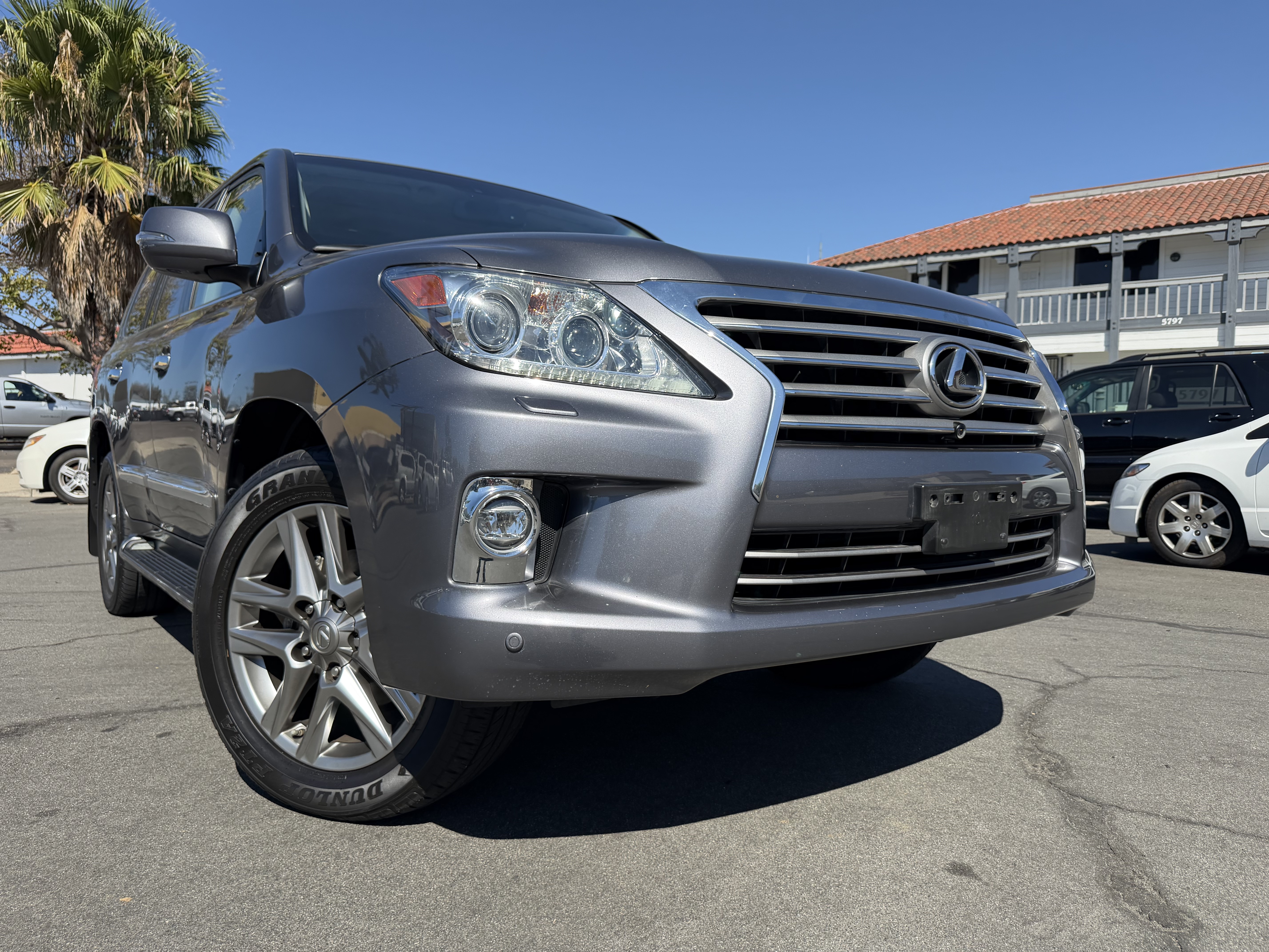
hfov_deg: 71.6
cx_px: 634
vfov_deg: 56.8
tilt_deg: -2.8
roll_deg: -0.1
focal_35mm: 24
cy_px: 476
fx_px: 880
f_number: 1.78
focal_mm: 6.76
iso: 100
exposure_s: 1/4673
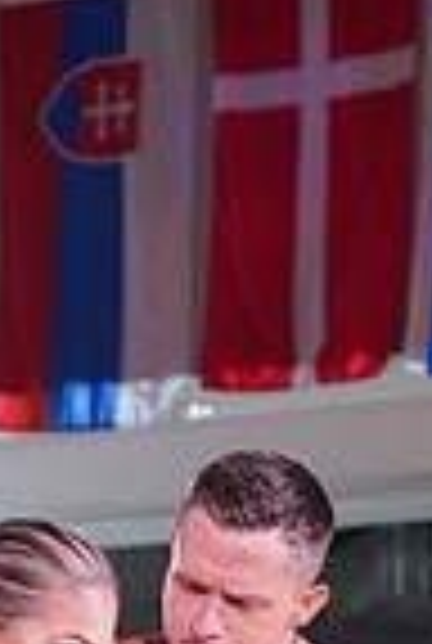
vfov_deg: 6.3
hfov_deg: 4.3
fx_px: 5732
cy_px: 1252
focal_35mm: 320
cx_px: 106
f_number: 5
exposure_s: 1/160
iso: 1600
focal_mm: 79
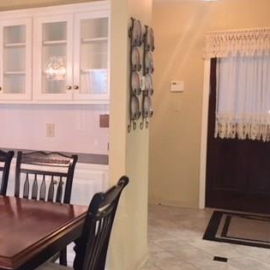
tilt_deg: -6.6
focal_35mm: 52
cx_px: -3
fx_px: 459
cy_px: 136
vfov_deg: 32.8
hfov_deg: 30.4
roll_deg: -0.3
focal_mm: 4.15
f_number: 2.2
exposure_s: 1/24
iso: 125
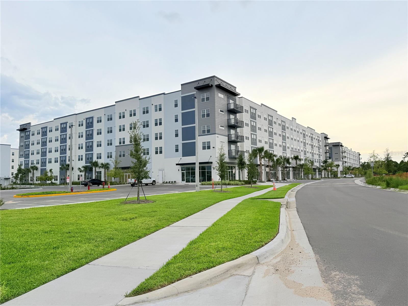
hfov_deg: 71.6
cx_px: 204
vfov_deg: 56.8
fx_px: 283
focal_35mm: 24
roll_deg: +1.0
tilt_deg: +3.5
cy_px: 153
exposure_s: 1/2169
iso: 80
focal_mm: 6.76
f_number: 1.78
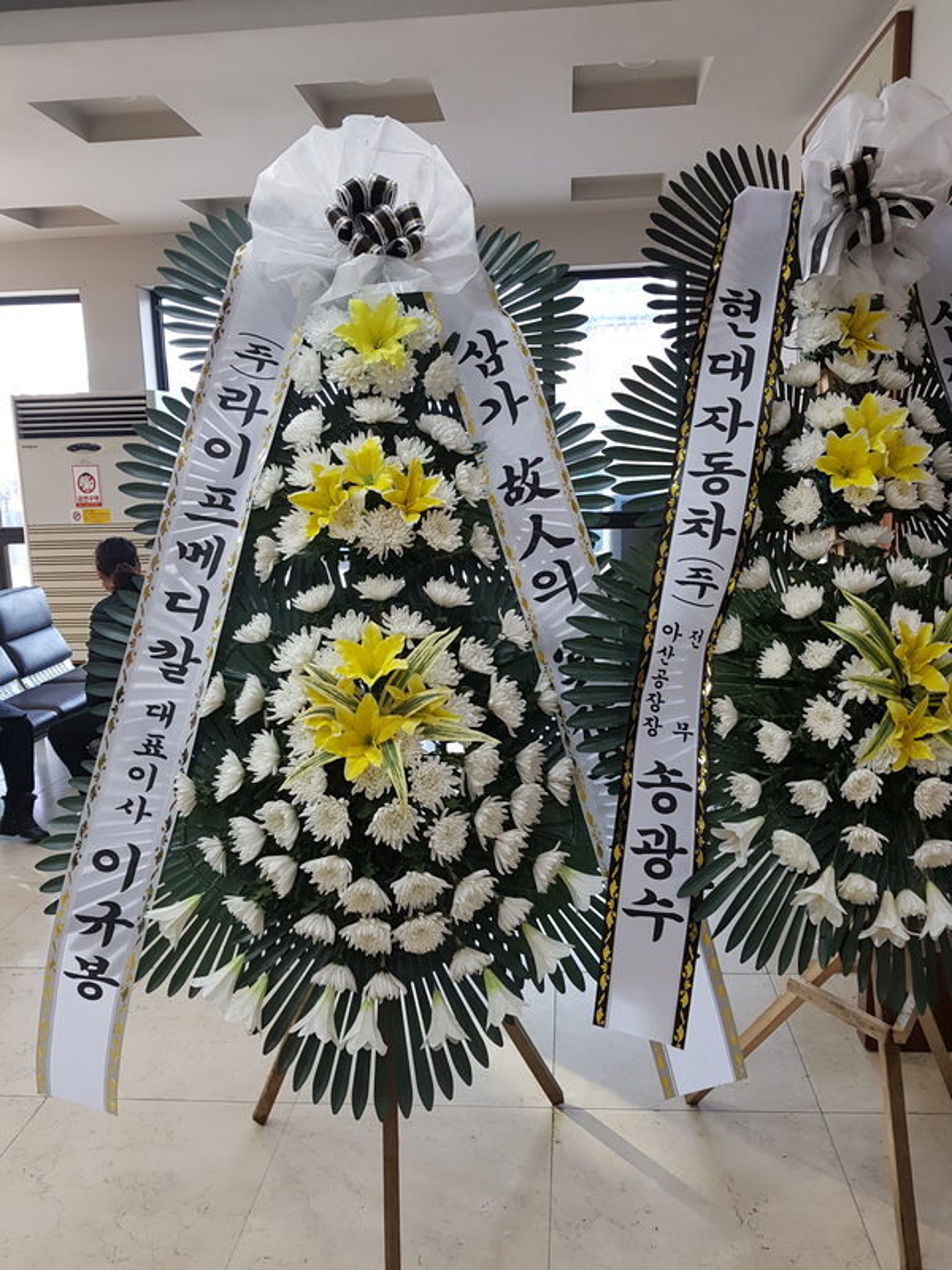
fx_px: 953
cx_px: 476
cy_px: 635
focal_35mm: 26
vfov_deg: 67.3
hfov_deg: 53.1
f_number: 1.7
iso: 80
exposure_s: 1/60
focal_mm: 4.2
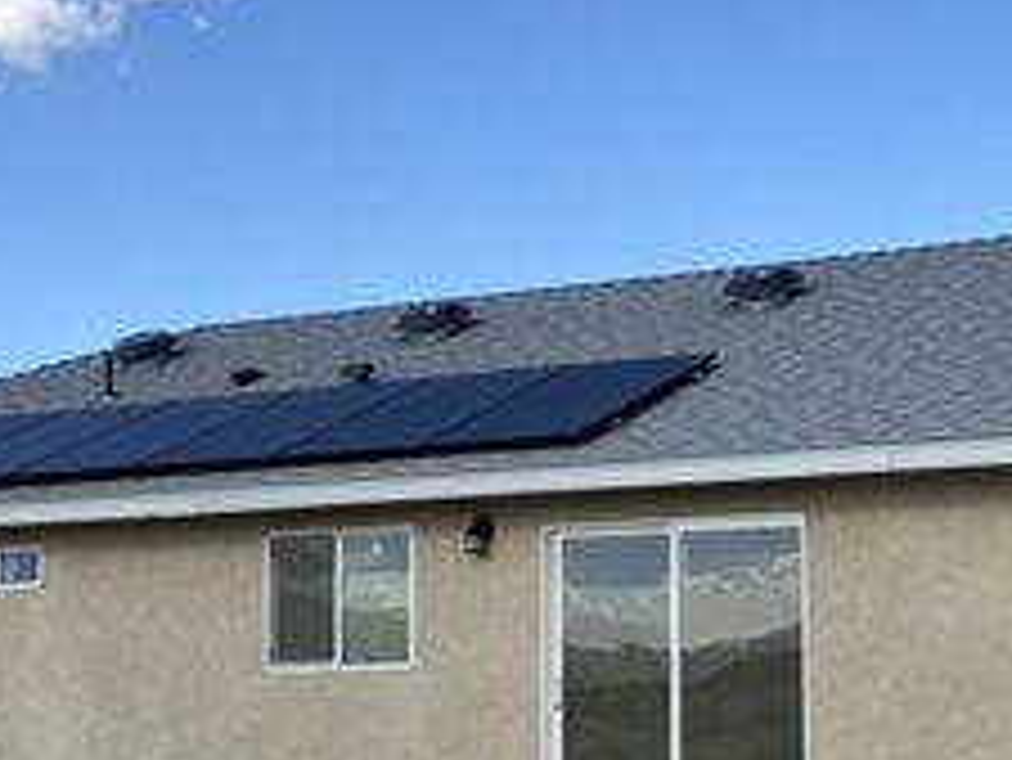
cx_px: 837
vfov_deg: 19.9
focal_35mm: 74
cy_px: 418
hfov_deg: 25.8
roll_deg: +0.6
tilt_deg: +6.1
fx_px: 2165
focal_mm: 5.96
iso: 50
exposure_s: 1/2857
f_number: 1.6
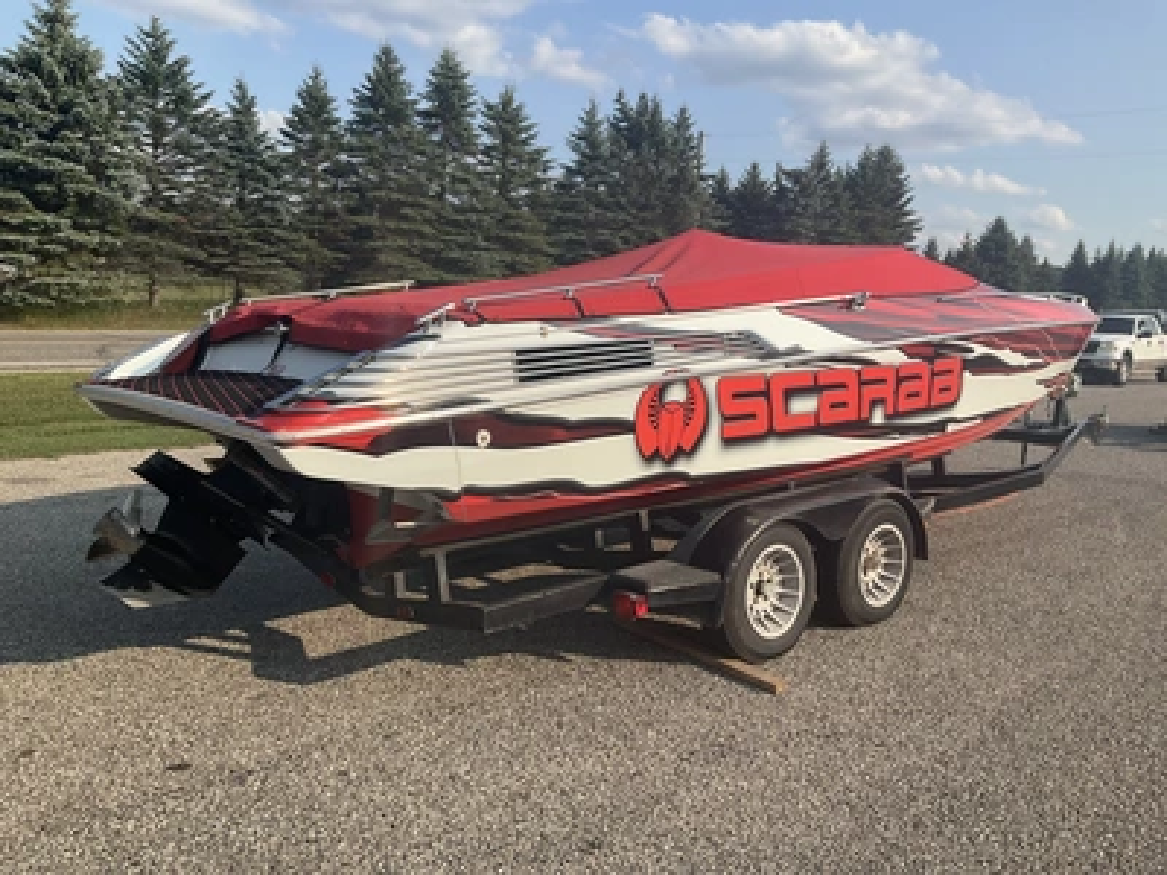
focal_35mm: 29
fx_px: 978
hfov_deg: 61.7
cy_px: 438
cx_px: 584
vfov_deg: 48.2
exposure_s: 1/1626
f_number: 1.8
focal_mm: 3
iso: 25
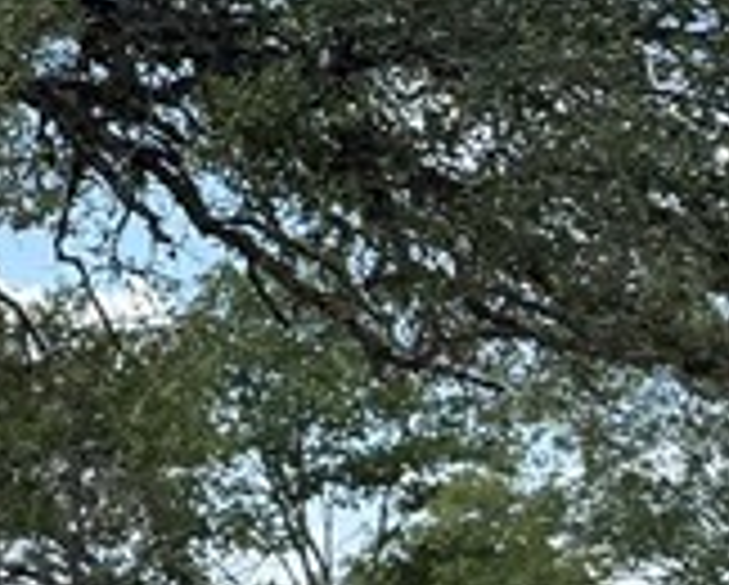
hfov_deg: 10.9
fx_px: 3197
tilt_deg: +10.0
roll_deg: -1.1
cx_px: -1062
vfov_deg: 10.4
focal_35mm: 148
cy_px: 207
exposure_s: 1/2169
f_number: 1.78
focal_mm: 6.76
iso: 100
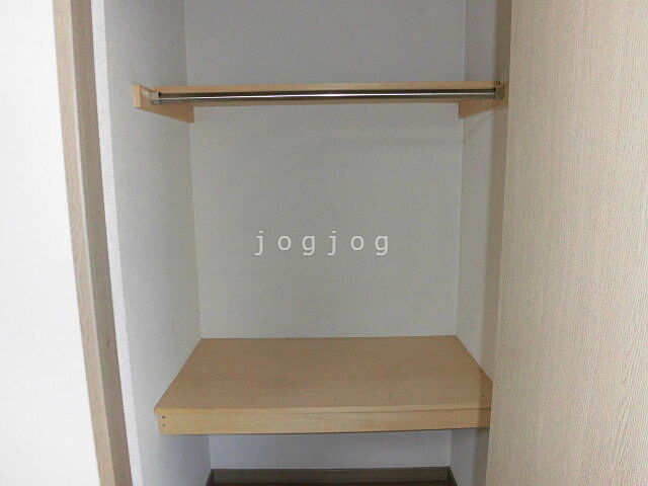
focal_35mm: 24
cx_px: 324
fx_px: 449
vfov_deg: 56.8
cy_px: 243
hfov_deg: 71.6
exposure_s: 1/30
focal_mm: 4.3
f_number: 3.1
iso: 200
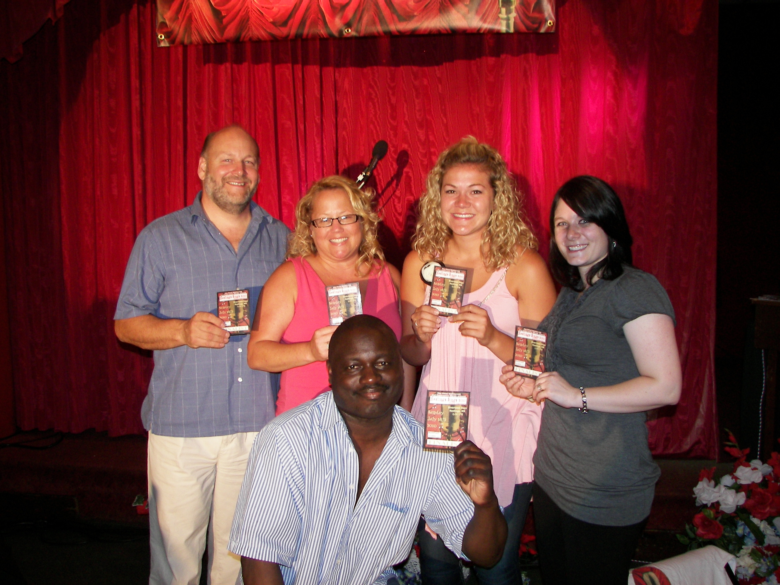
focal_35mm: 36
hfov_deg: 51.4
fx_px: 811
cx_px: 390
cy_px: 292
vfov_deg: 39.7
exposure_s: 1/30
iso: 100
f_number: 2.8
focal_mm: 6
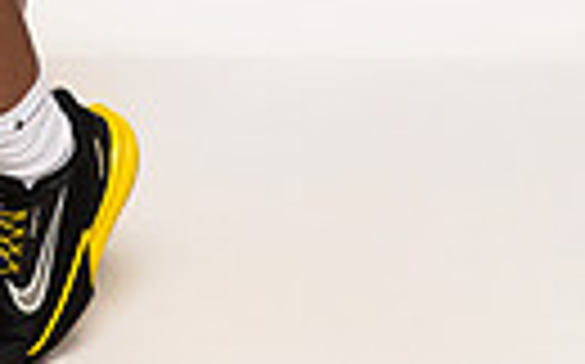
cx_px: 4
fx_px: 3250
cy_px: -508
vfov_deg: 6.1
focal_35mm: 204
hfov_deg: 10.2
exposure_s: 1/320
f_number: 7.1
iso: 800
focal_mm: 58
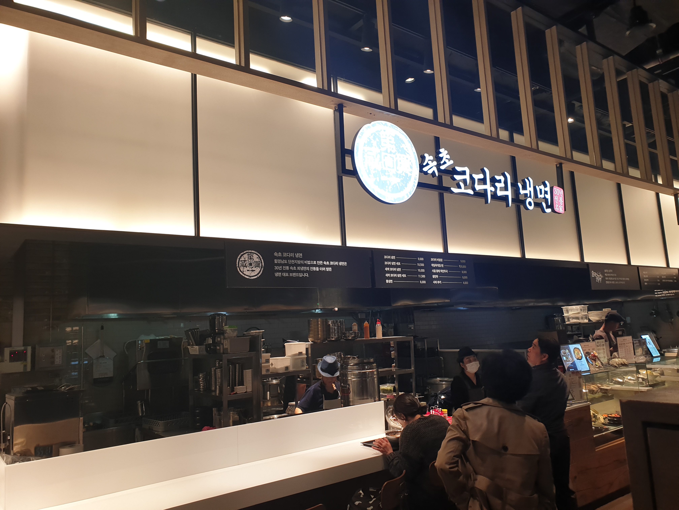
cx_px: 340
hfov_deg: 67.3
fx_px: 510
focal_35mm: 26
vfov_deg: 53.1
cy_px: 255
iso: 80
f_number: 2.4
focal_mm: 4.3
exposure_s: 1/120
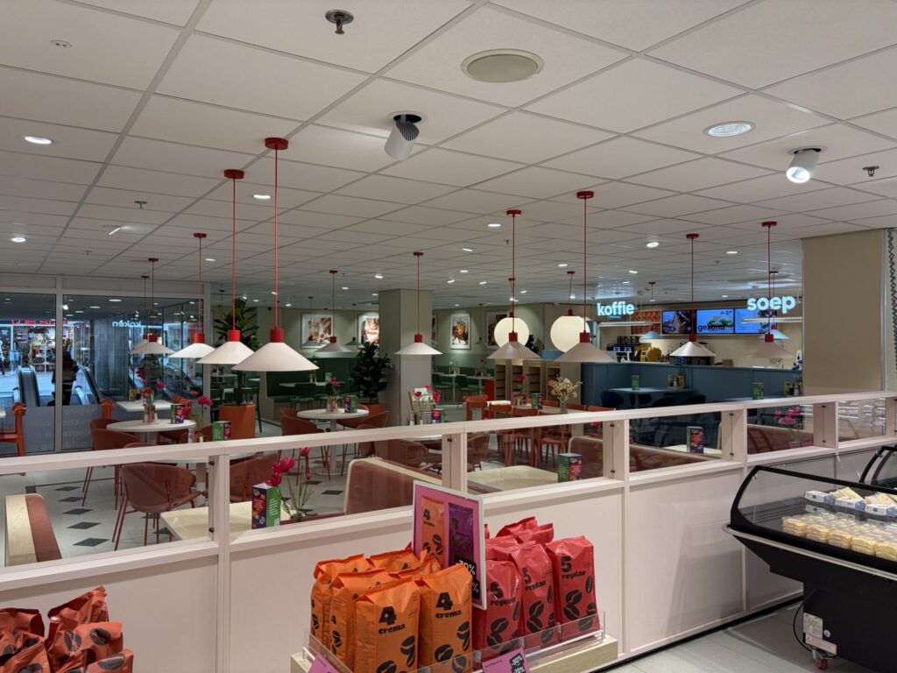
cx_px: 448
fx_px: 674
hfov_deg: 67.3
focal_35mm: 26
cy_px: 336
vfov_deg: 53.1
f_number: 1.6
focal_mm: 5.96
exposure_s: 1/100
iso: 40
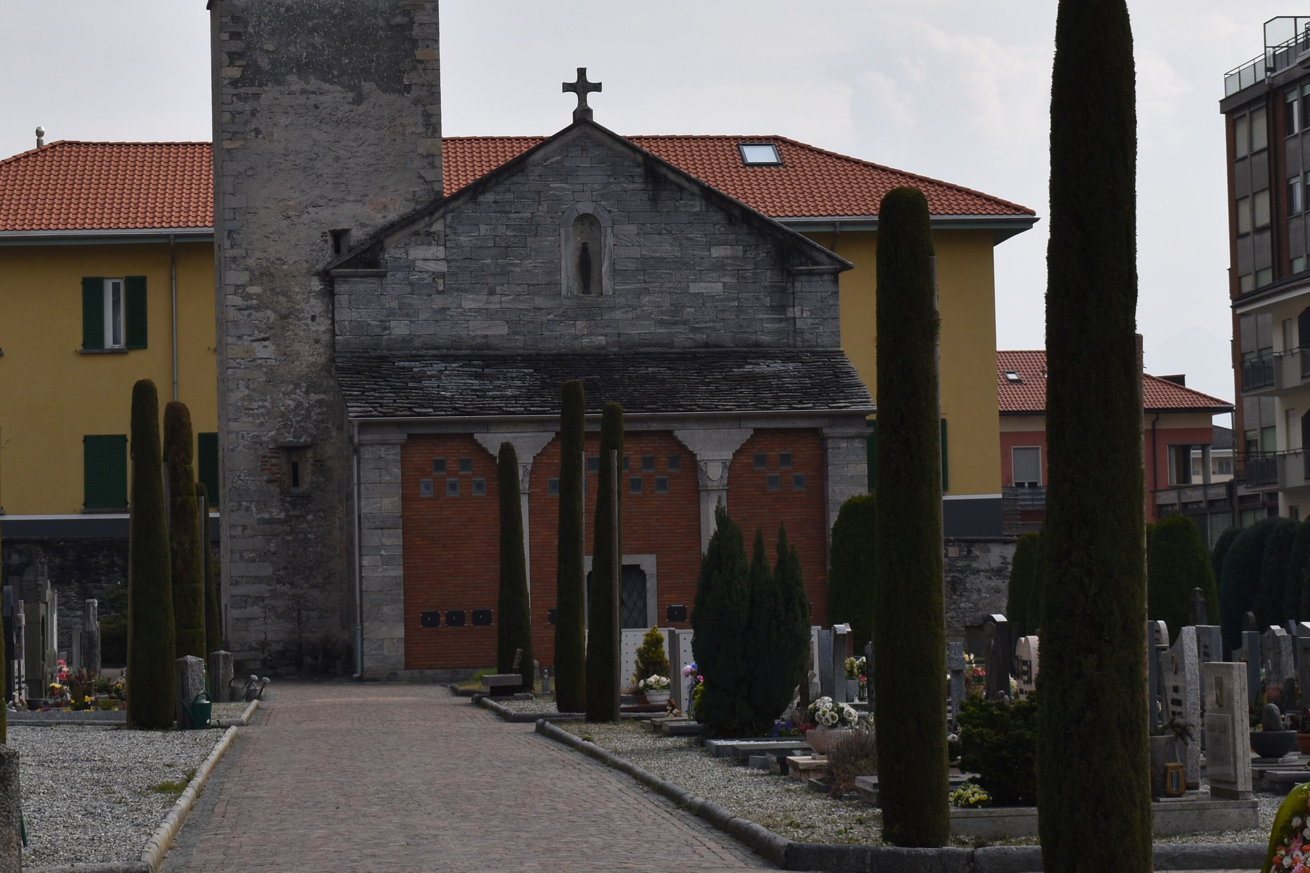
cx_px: 608
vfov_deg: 13.1
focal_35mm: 104
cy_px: 270
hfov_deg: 19.6
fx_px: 3784
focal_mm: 40
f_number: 10
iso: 100
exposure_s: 1/200
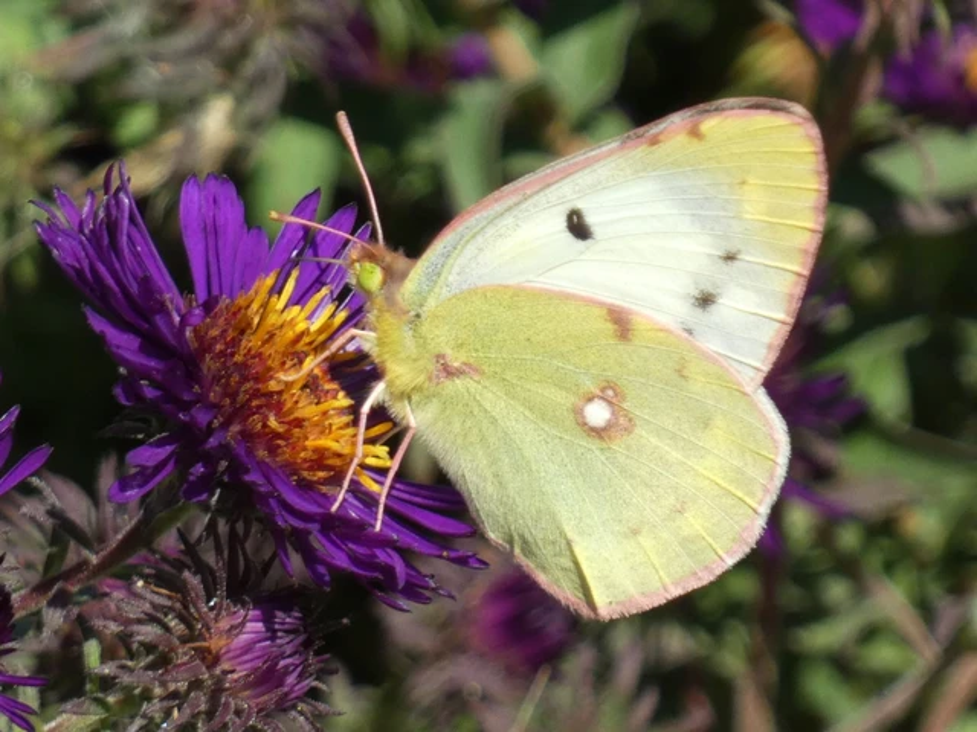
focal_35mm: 531
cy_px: 366
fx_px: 14987
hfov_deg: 3.7
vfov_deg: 2.8
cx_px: 488
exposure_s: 1/320
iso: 200
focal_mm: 95.2
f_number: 5.6
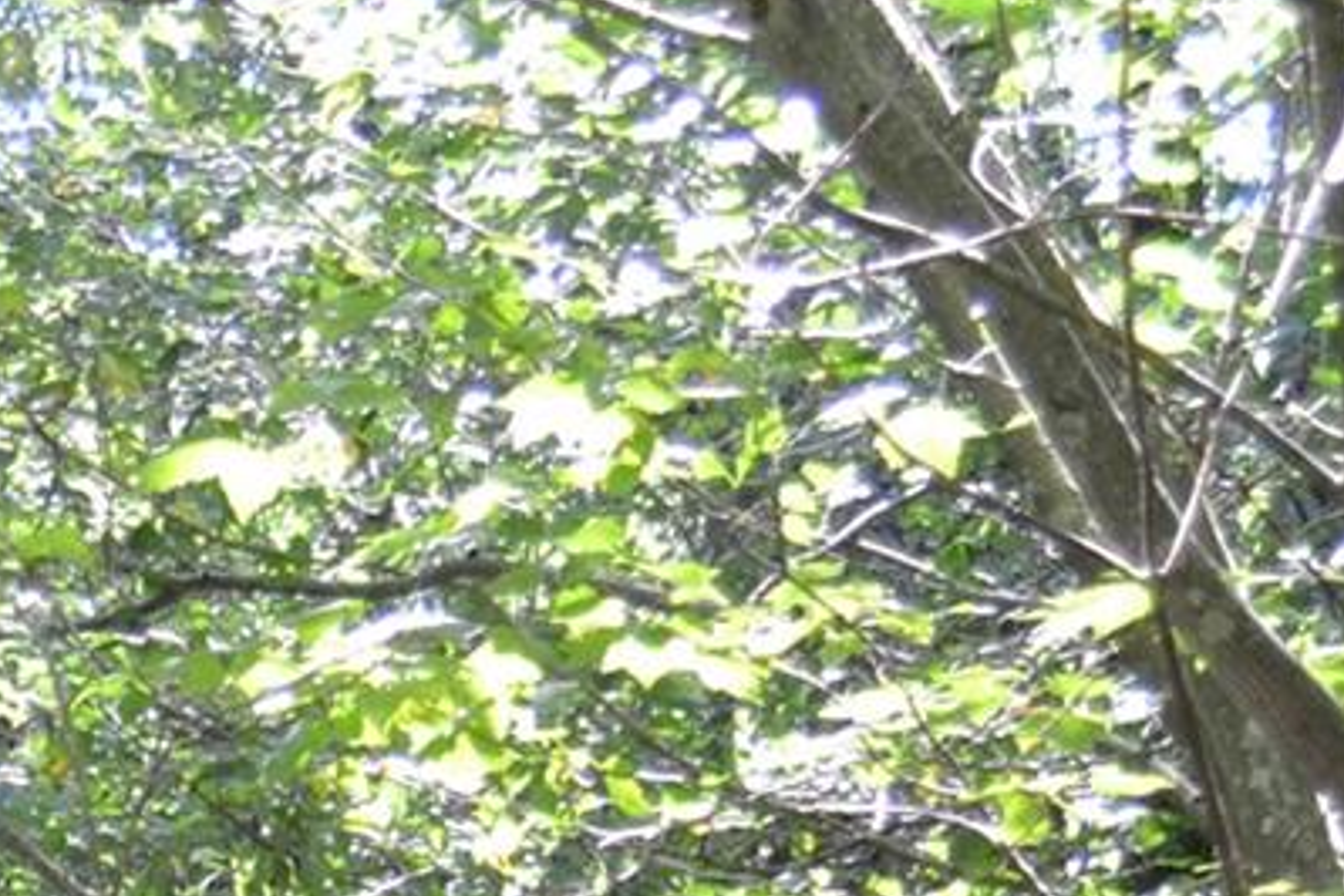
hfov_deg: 9.8
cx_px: -957
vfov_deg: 6.5
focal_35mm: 200
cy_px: 2144
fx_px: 7466
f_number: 4.2
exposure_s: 1/60
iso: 640
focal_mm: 26
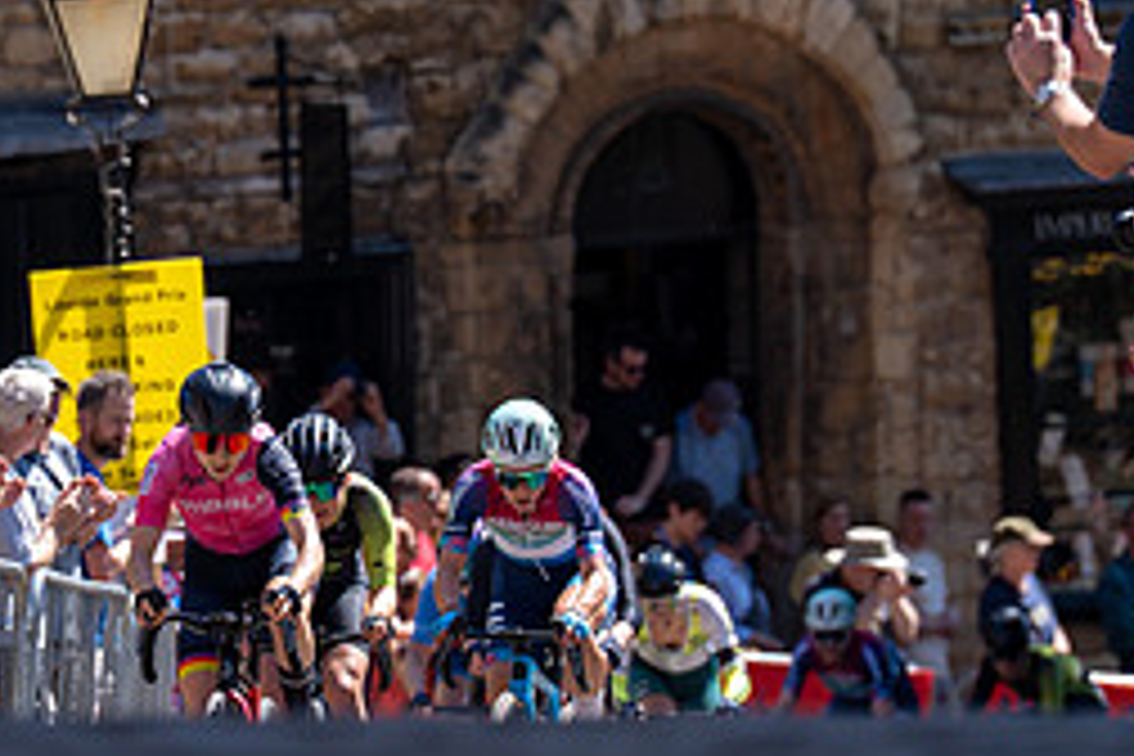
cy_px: 425
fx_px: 14489
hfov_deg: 4.5
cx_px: 238
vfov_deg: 3.0
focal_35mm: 460
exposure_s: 1/1600
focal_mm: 200
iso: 100
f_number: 4
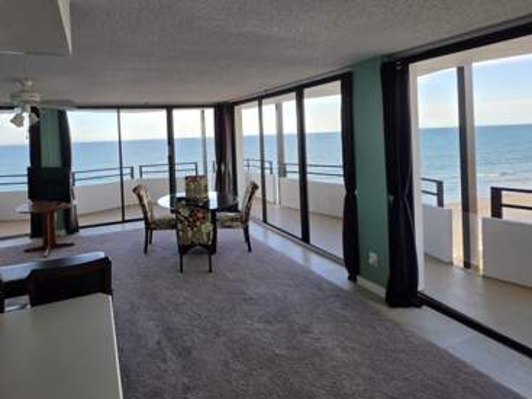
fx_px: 261
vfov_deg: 73.2
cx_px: 186
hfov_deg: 88.4
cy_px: 144
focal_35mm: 17
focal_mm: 2.2
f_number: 1.9
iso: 20
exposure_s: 1/120
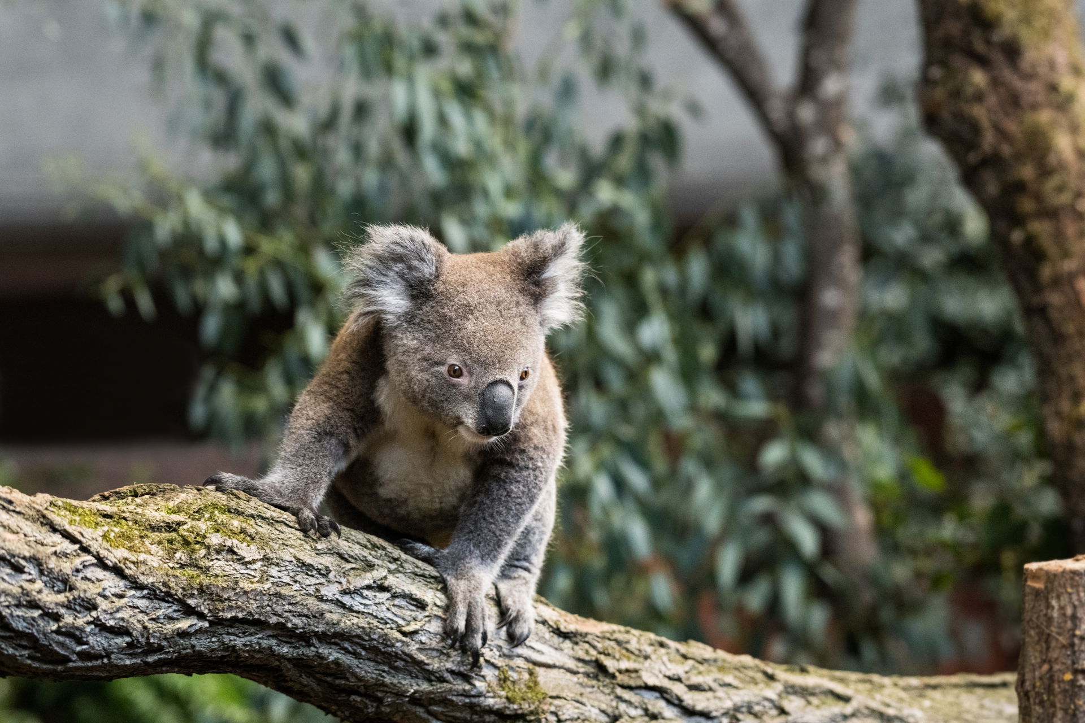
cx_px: 542
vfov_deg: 6.2
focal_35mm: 220
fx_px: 6630
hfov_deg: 9.4
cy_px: 362
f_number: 5.6
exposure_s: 1/250
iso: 2500
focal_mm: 220
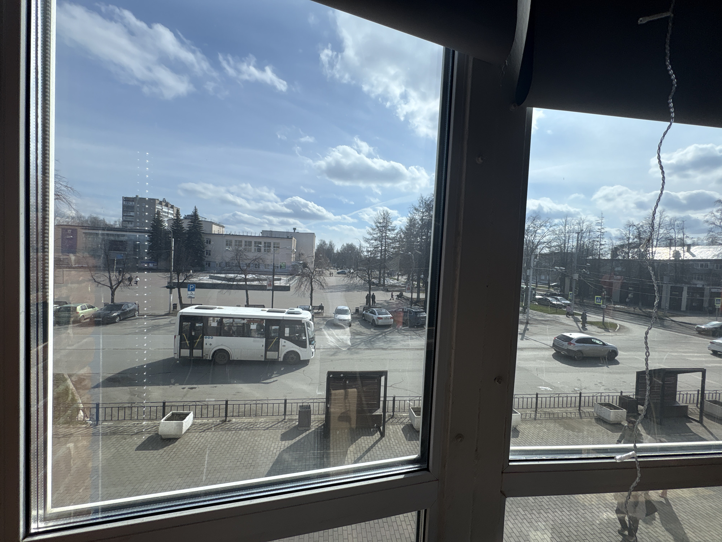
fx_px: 292
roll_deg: -3.0
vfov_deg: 85.7
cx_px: 361
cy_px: 271
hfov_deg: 102.1
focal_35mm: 14
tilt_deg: -2.2
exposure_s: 1/1536
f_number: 2.2
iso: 50
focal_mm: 2.22
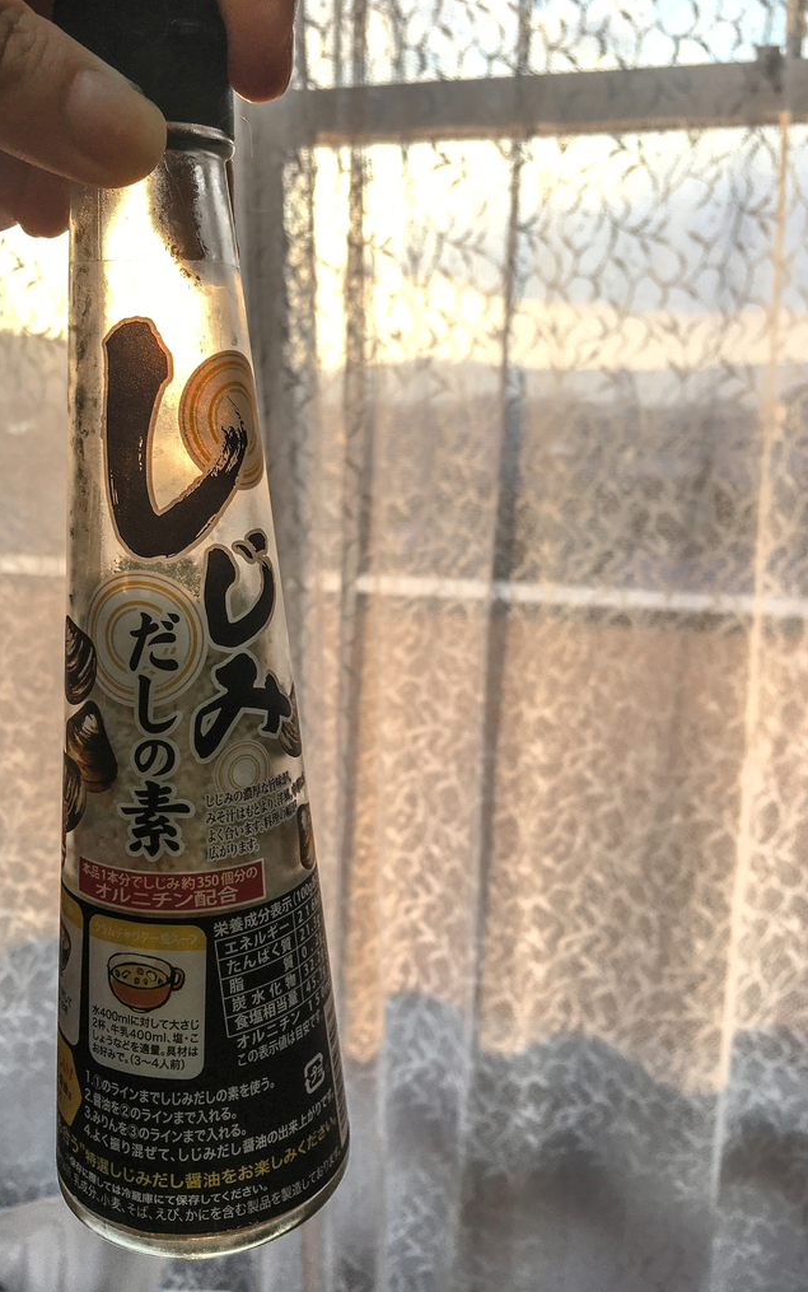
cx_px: 342
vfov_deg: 61.2
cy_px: 643
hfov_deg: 40.5
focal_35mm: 31
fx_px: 1091
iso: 25
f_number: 2.2
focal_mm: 4.15
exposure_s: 1/255
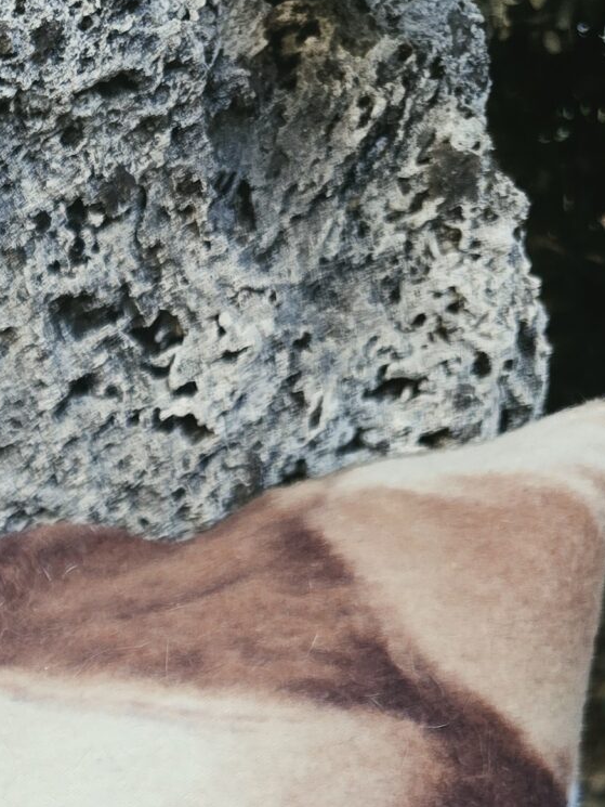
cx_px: -264
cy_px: 1242
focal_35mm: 79
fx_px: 1840
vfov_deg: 20.7
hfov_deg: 17.1
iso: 50
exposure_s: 1/180
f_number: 1.7
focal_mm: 6.3
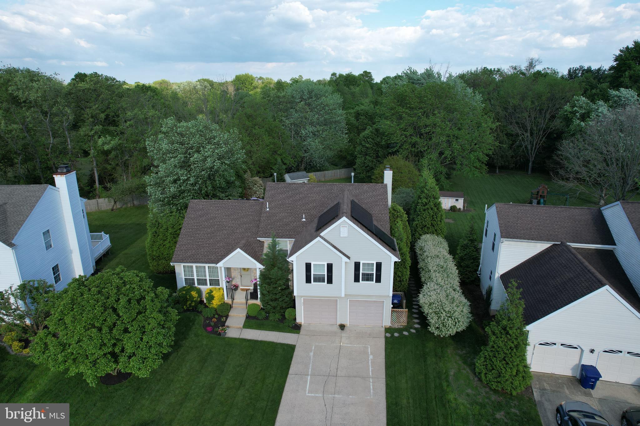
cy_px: 213
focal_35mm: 22
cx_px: 320
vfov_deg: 57.2
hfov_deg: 78.6
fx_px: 391
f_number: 2.8
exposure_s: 1/1000
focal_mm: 8.38
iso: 110
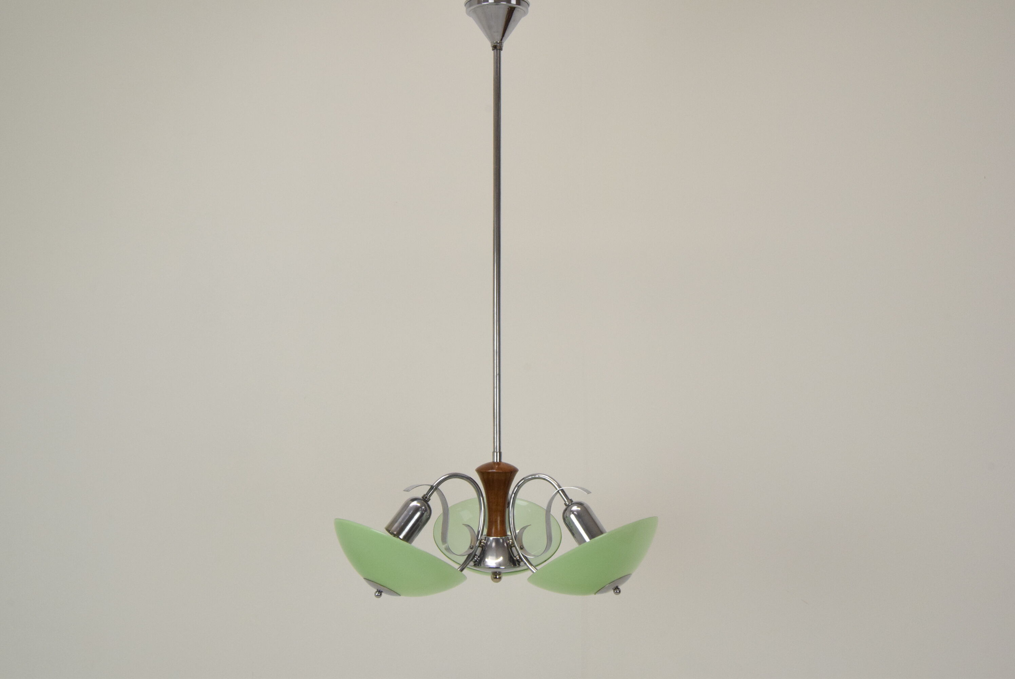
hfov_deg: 46.4
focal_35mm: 42
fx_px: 1185
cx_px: 508
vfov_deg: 31.9
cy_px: 340
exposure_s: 1/100
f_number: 18
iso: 1600
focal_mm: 28
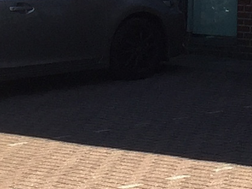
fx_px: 1653
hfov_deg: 8.6
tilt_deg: +8.7
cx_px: 311
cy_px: -271
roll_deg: -2.2
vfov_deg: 6.2
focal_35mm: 227
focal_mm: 4.15
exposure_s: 1/920
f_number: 2.2
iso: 32
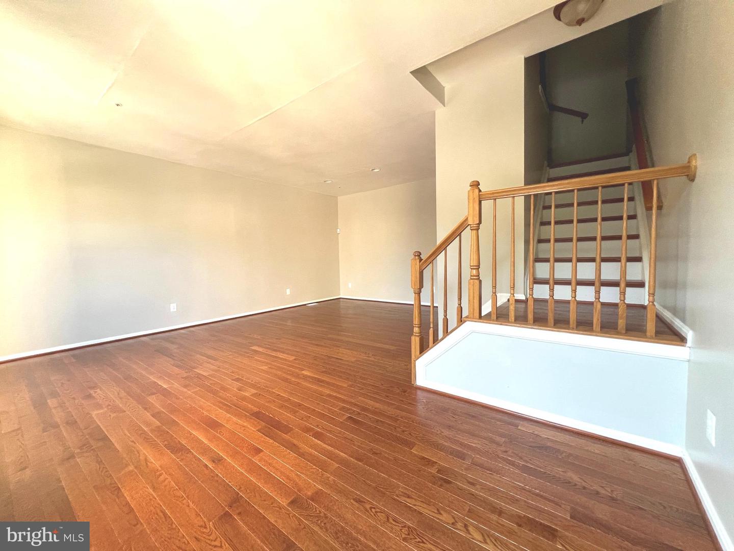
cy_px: 276
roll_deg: +1.0
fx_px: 276
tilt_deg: -4.5
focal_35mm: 13
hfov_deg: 106.2
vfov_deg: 89.9
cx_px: 367
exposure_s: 1/99
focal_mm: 1.57
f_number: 1.8
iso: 200
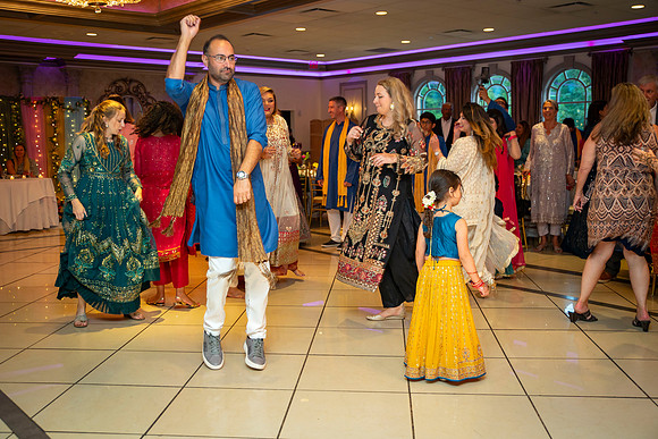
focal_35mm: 39
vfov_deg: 34.6
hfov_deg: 50.1
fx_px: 705
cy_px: 217
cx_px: 324
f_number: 2.8
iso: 1000
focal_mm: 36
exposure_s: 1/100
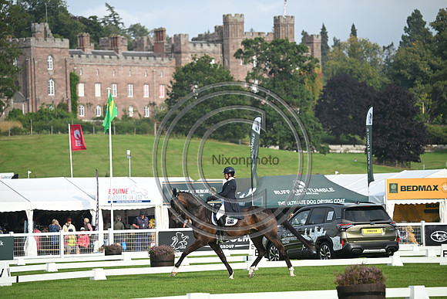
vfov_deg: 6.0
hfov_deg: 8.9
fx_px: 2856
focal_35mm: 230
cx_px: 224
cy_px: 150
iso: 320
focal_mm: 230
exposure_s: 1/1250
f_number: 5
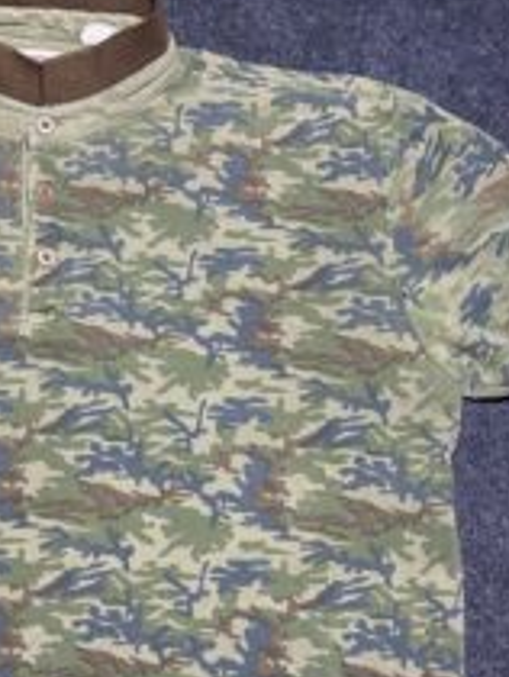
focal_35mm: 66
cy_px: 550
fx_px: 1291
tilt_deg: -60.7
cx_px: 90
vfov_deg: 28.7
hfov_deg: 22.0
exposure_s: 1/100
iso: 125
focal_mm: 5.7
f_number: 1.5
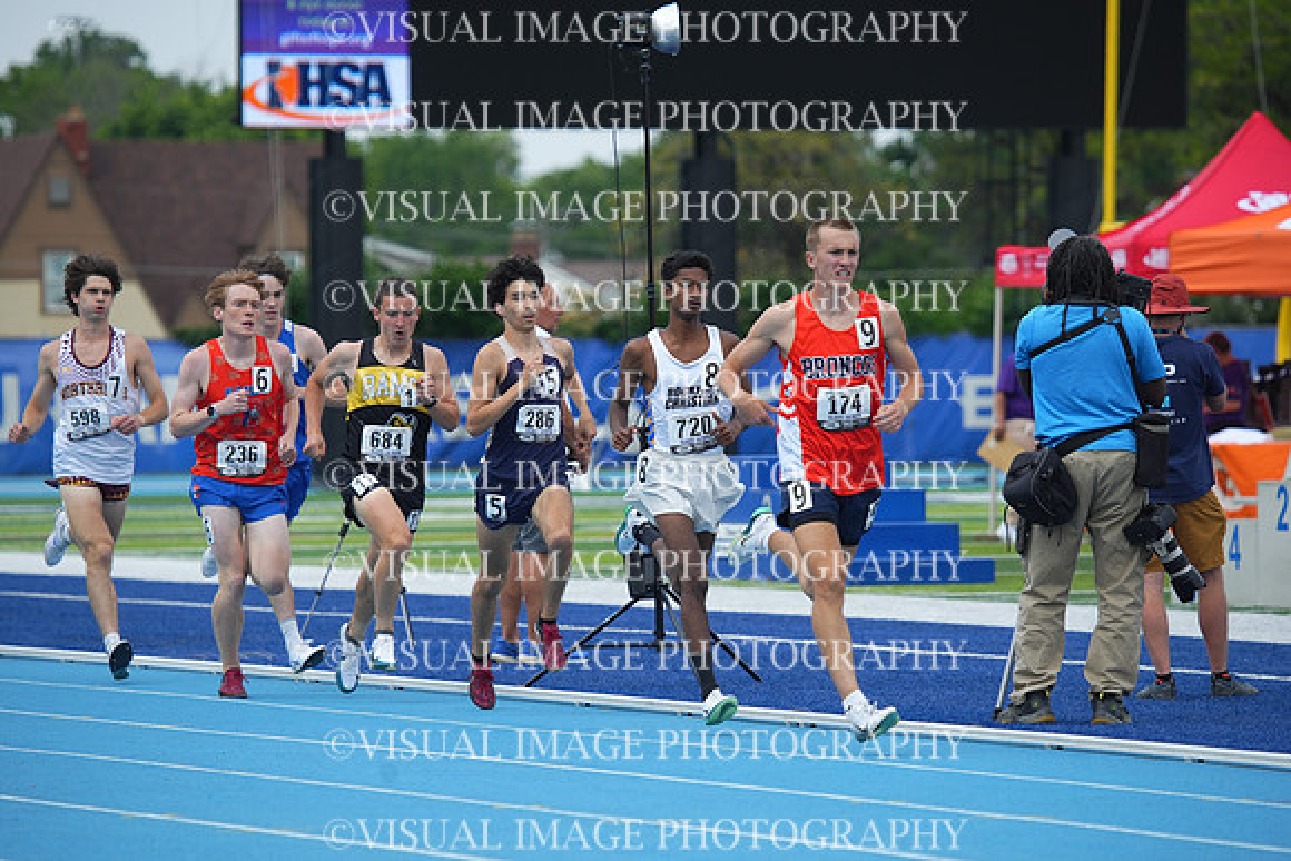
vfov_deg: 5.3
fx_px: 9326
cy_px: 430
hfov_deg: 7.9
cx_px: 646
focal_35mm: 260
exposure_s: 1/1250
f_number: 5.6
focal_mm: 260
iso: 400
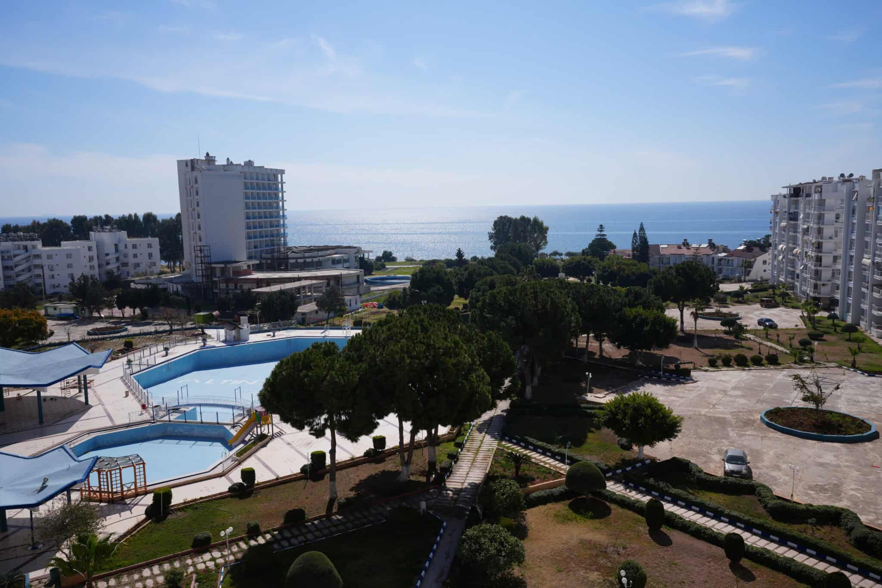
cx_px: 441
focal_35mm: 28
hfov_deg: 65.5
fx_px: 686
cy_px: 294
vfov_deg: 46.4
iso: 100
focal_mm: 28
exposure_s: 1/320
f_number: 10
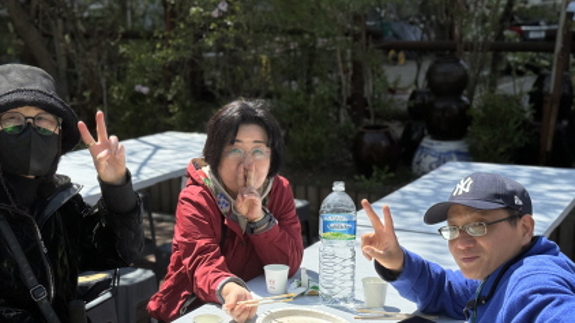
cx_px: 259
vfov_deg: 19.3
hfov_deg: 33.8
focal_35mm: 62
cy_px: 228
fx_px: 945
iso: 80
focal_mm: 6.76
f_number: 1.78
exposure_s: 1/7937
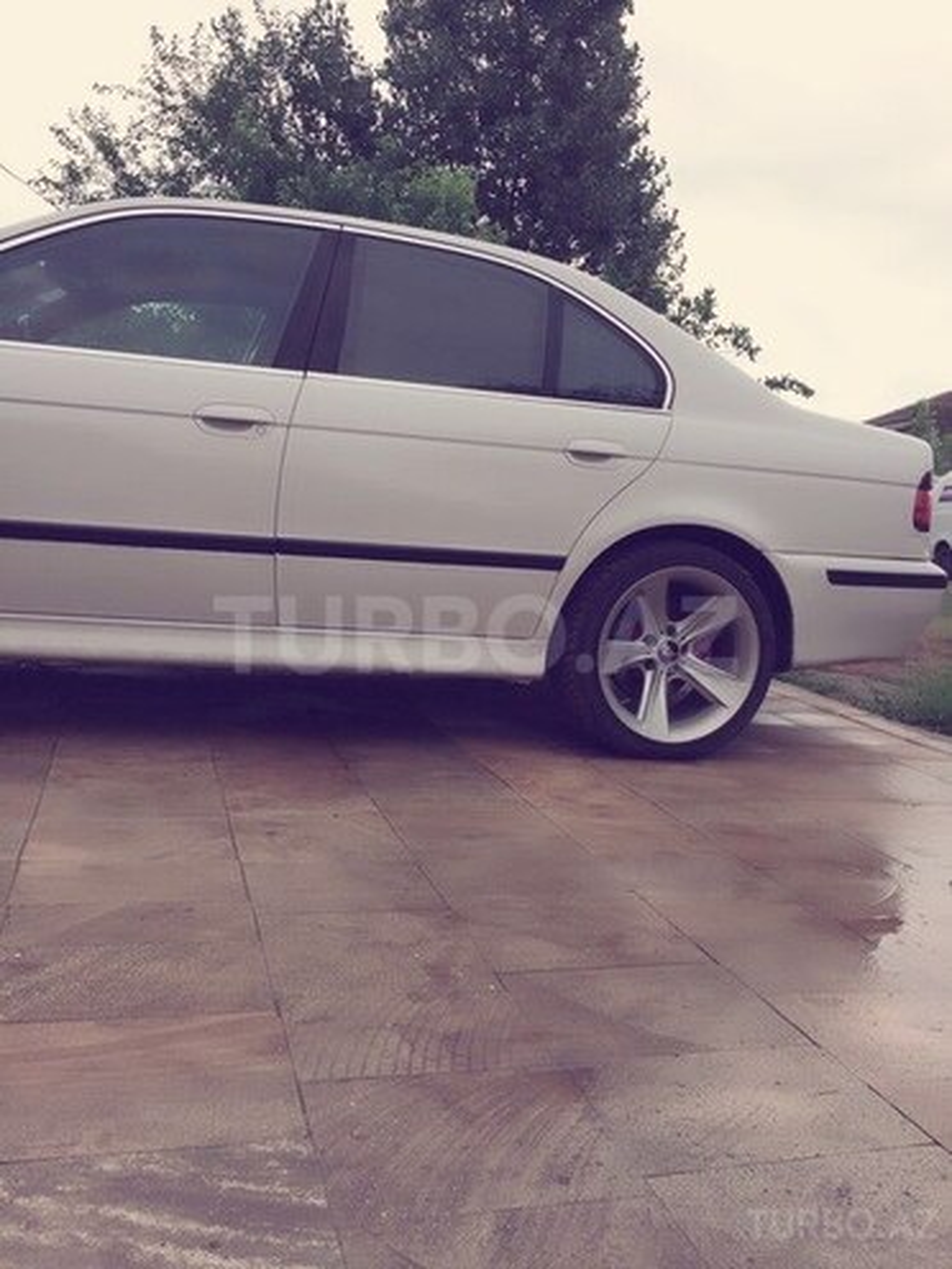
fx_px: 1063
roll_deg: -4.2
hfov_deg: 48.2
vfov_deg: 61.7
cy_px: 634
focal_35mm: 29
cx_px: 476
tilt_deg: -8.9
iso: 32
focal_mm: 4.15
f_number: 2.2
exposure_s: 1/471
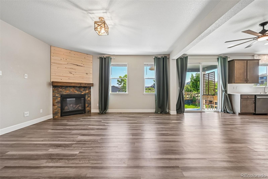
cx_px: 134
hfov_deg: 104.3
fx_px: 104
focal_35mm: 14
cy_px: 90
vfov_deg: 81.2
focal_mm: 14
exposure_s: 1/15
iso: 360
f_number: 10
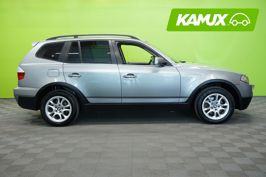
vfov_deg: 34.2
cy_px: 88
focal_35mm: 39
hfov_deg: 49.6
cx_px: 133
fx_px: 288
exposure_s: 1/20
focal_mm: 39
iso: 500
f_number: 5
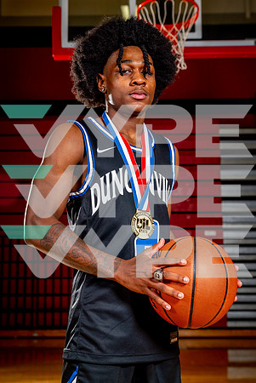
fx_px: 521
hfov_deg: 27.6
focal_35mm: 49
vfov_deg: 40.3
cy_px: 192
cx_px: 128
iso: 100
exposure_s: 1/125
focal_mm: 49
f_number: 5.6
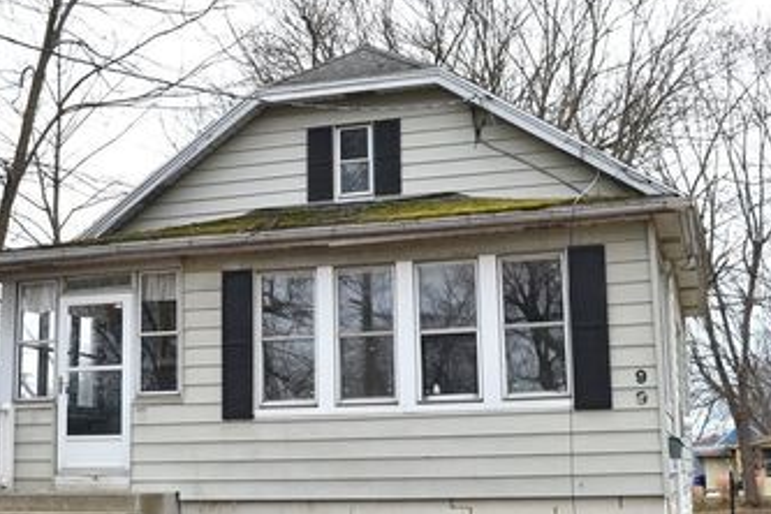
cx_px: 278
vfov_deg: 25.1
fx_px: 1156
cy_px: 279
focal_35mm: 54
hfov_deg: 36.6
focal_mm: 24
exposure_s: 1/200
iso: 100
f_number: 7.1
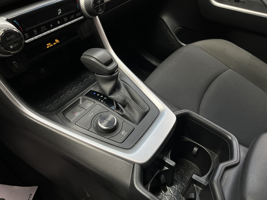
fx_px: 201
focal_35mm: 26
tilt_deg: -42.8
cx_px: 134
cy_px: 100
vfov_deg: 53.1
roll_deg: -3.5
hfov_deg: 67.3
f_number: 1.6
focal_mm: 5.1
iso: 40
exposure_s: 1/273
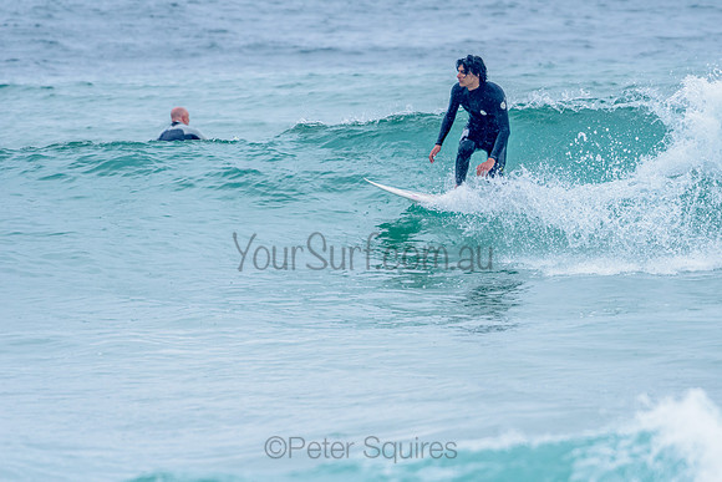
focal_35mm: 477
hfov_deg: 4.3
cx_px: 439
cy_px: 191
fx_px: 9570
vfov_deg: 2.9
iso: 800
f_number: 5.6
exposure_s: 1/2000
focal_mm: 380
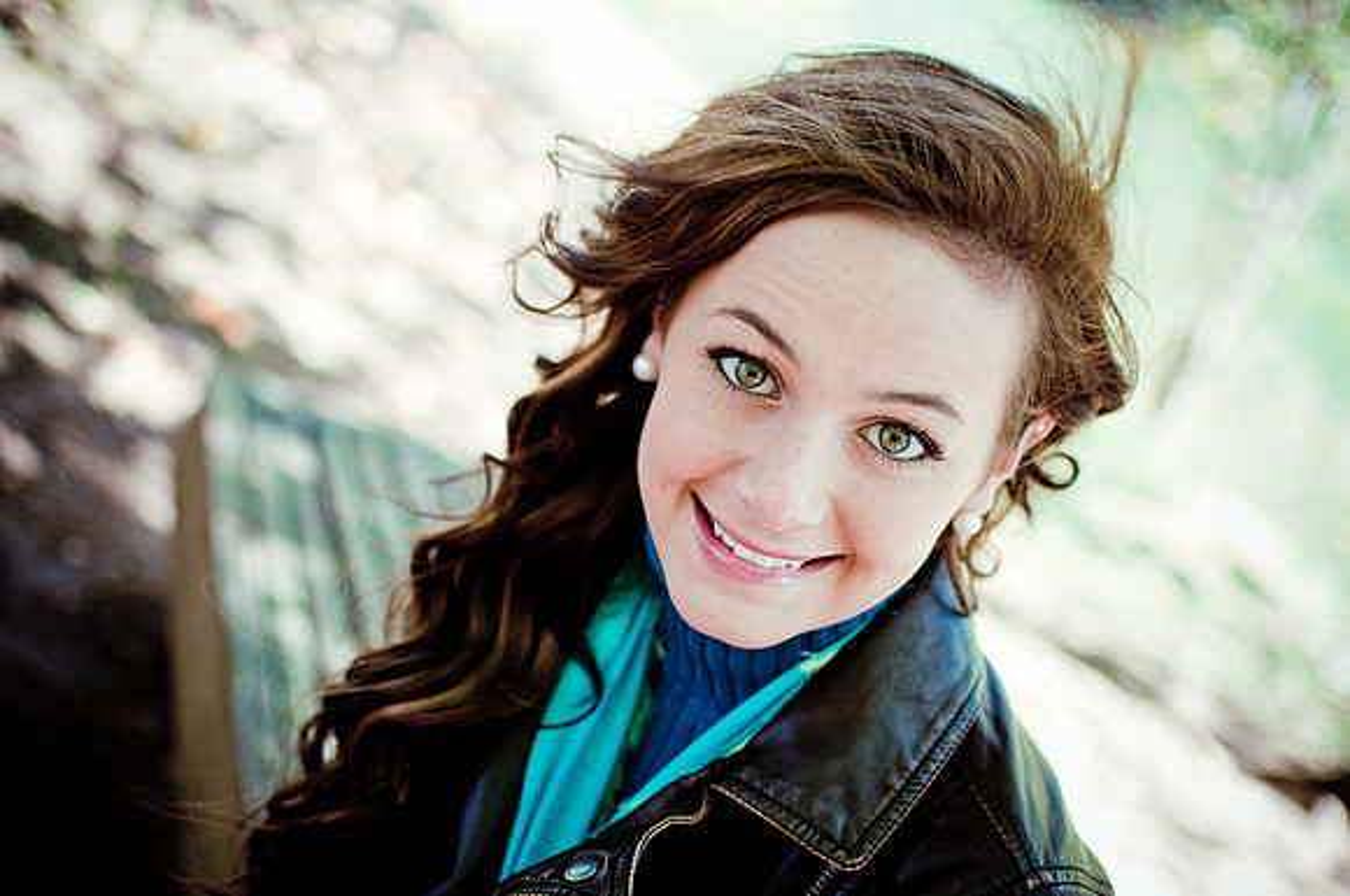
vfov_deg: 25.7
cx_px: 675
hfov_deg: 37.9
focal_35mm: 52
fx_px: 1966
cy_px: 448
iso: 200
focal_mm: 35
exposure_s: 1/400
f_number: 2
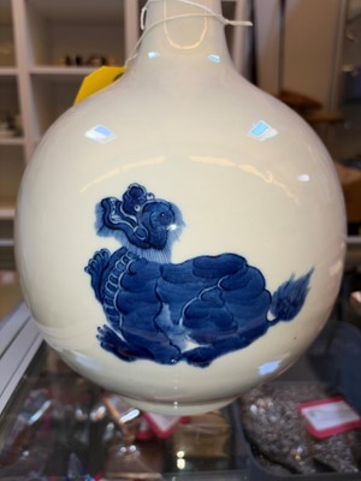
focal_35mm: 26
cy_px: 240
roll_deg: -0.8
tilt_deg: -16.0
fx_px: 362
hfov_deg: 53.1
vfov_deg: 67.3
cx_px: 180
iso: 32
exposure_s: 1/56
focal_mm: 5.96
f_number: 1.6
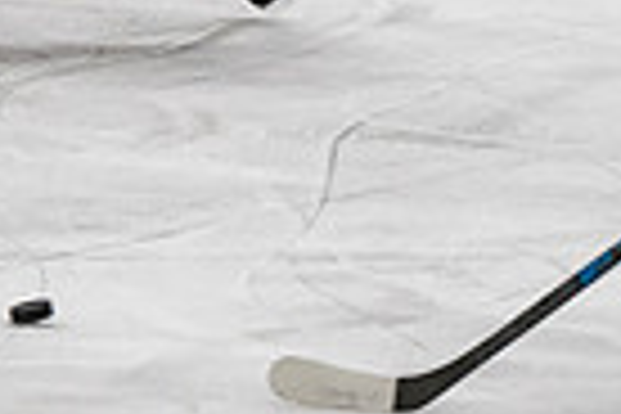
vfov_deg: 1.5
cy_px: -379
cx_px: -253
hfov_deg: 2.2
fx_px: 16196
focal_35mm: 939
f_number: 4
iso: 2800
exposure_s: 1/800
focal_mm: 122
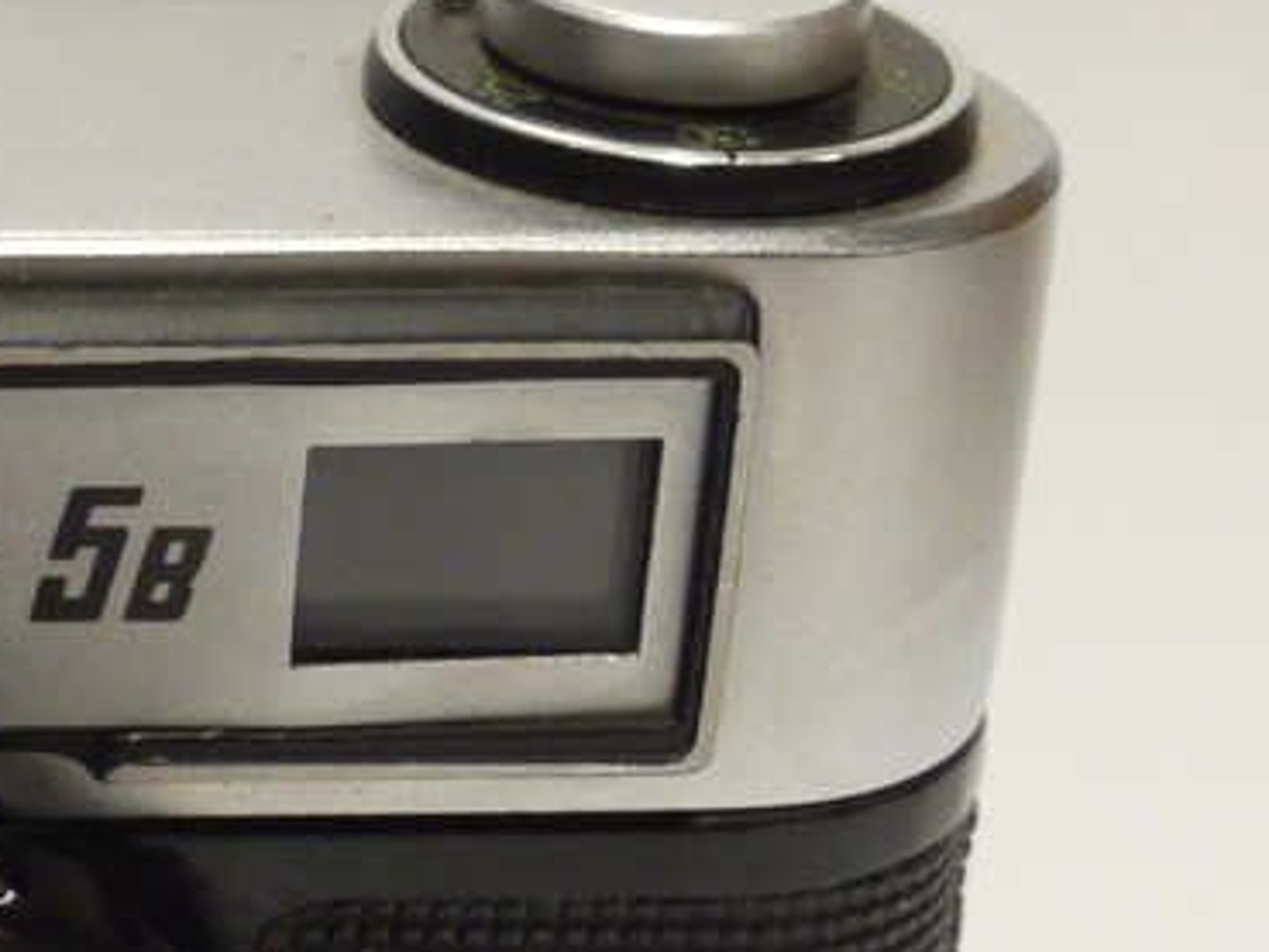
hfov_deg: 12.2
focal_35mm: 156
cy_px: 1034
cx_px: -464
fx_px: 5721
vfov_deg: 9.4
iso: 800
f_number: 10
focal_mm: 24
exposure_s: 1/15
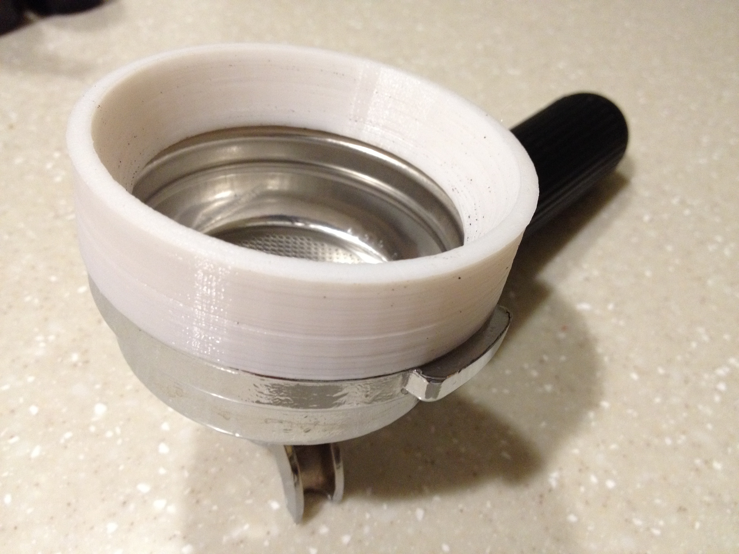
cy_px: 277
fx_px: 747
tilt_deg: -45.2
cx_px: 370
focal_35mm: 35
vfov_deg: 40.7
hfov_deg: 52.6
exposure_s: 1/20
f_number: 2.4
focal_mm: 4.28
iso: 200
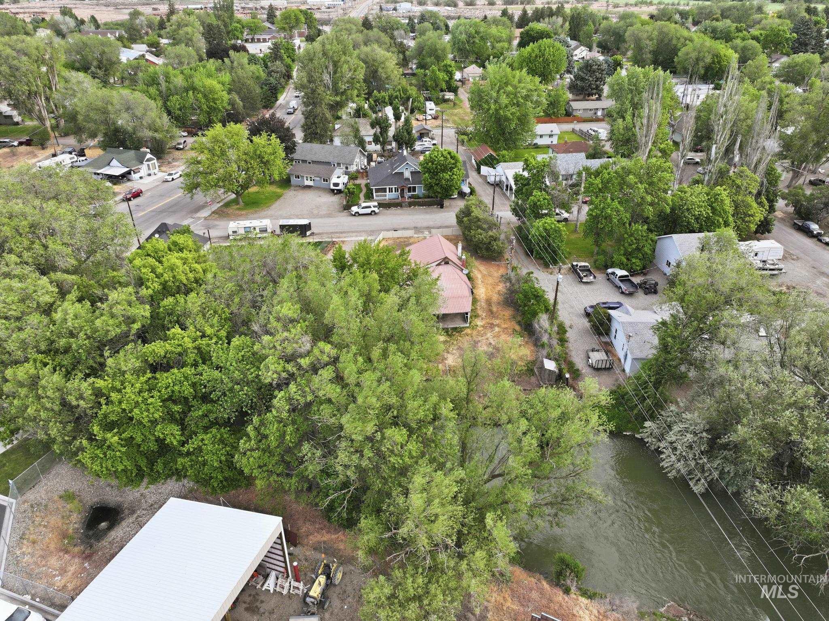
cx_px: 414
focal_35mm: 24
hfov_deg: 71.6
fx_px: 574
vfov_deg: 56.8
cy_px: 310
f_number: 2.8
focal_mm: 12.3
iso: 180
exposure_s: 1/500
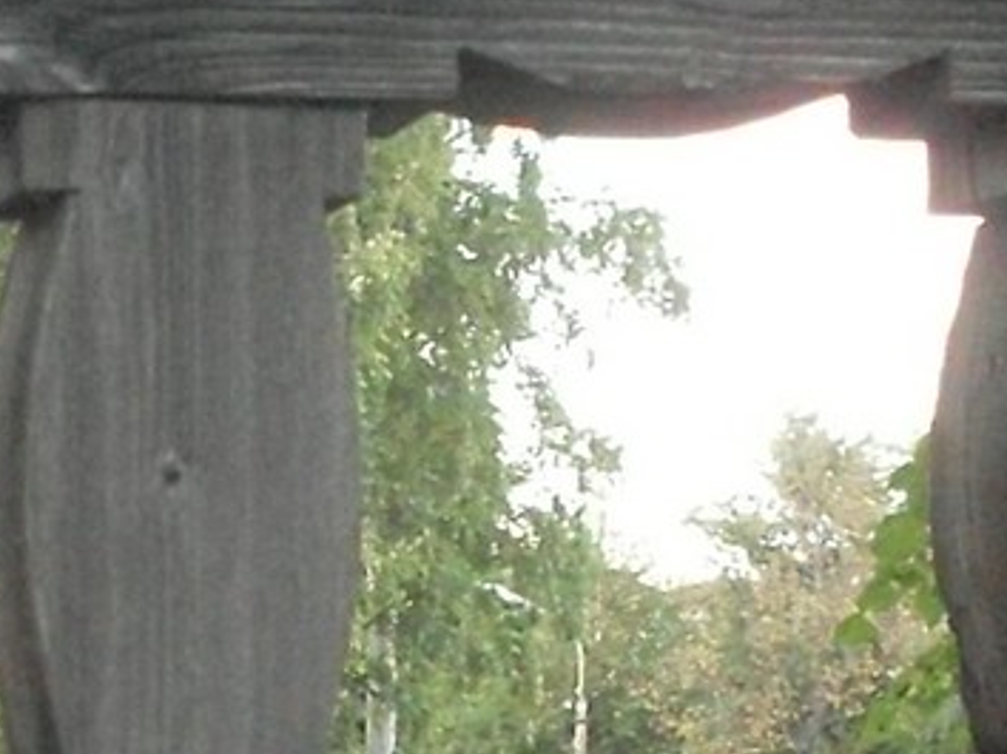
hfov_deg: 12.8
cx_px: 243
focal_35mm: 154
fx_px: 4477
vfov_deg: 9.5
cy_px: 963
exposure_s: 1/30
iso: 400
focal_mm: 6.3
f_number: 2.8
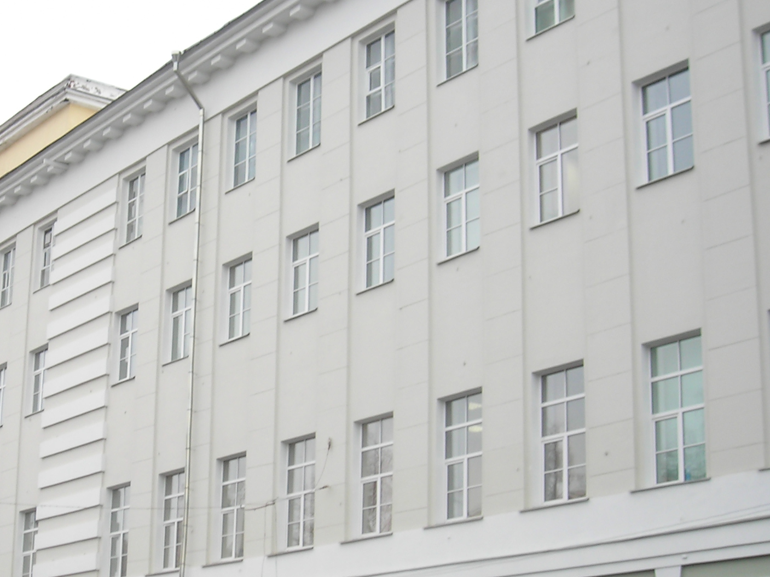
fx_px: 1557
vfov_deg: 20.9
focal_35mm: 70
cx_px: 152
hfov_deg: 27.2
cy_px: 411
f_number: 3.2
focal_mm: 6.3
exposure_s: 1/26.5
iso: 50
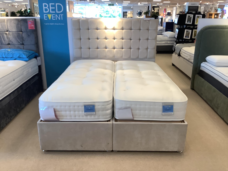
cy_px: 86
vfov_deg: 45.4
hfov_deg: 58.4
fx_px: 204
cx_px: 114
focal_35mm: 31
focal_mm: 3.3
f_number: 2.4
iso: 64
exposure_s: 1/50
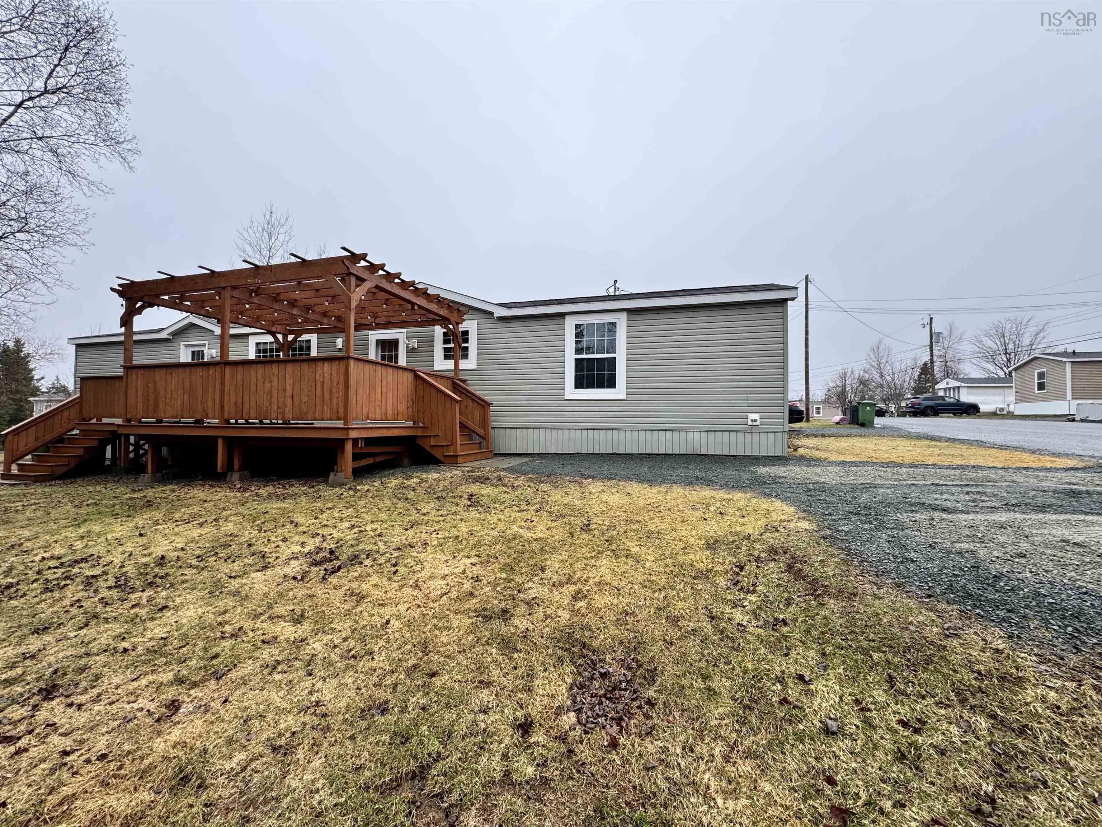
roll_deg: -0.5
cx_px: 551
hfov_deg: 102.1
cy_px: 414
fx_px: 446
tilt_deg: +1.5
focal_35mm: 14
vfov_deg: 85.7
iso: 40
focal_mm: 2.22
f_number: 2.2
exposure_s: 1/313
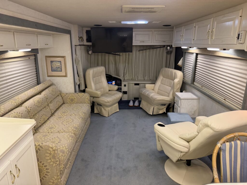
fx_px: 171
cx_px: 124
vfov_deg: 56.8
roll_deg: -2.9
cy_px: 92
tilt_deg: -13.0
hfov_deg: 71.6
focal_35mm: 24
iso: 160
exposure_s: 1/60
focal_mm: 6.76
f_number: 1.78
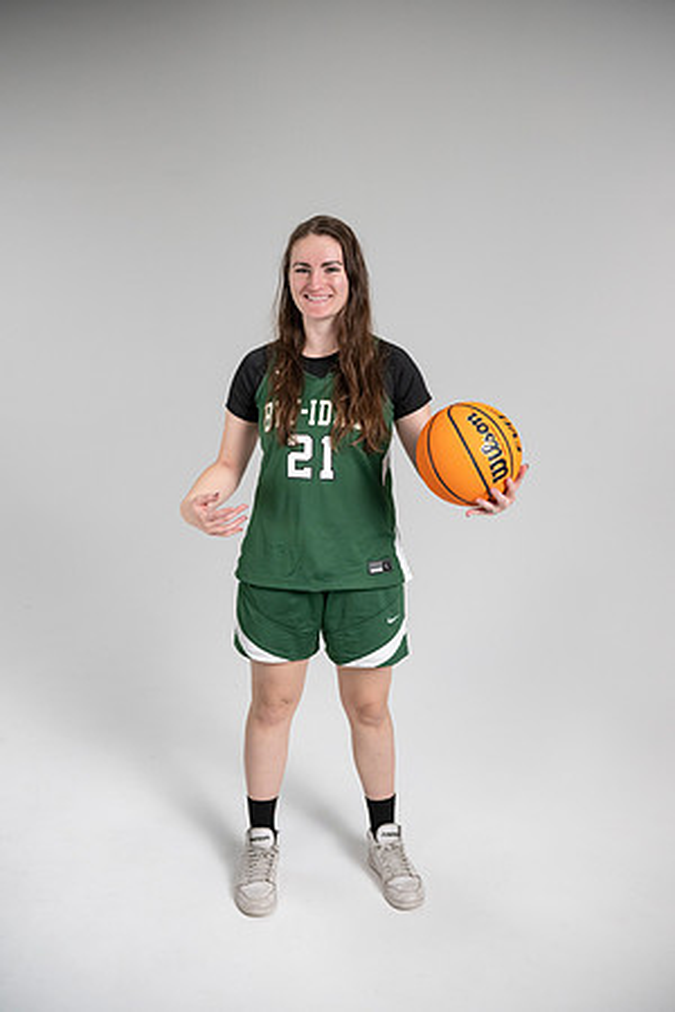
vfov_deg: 55.8
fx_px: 956
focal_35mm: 34
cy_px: 506
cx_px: 338
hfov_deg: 38.9
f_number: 3.5
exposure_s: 1/400
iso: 1250
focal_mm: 34
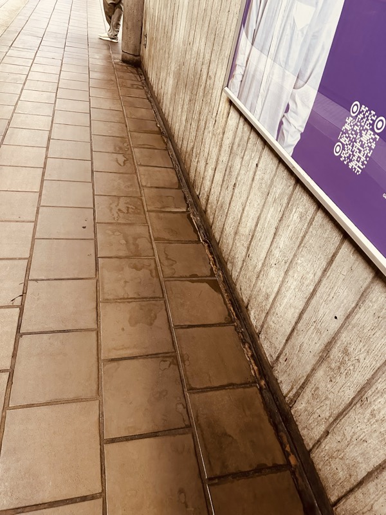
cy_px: 258
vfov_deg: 71.6
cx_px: 193
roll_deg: -12.8
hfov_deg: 56.8
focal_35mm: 24
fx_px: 357
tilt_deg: -38.3
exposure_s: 1/60
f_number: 1.78
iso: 640
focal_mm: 6.86
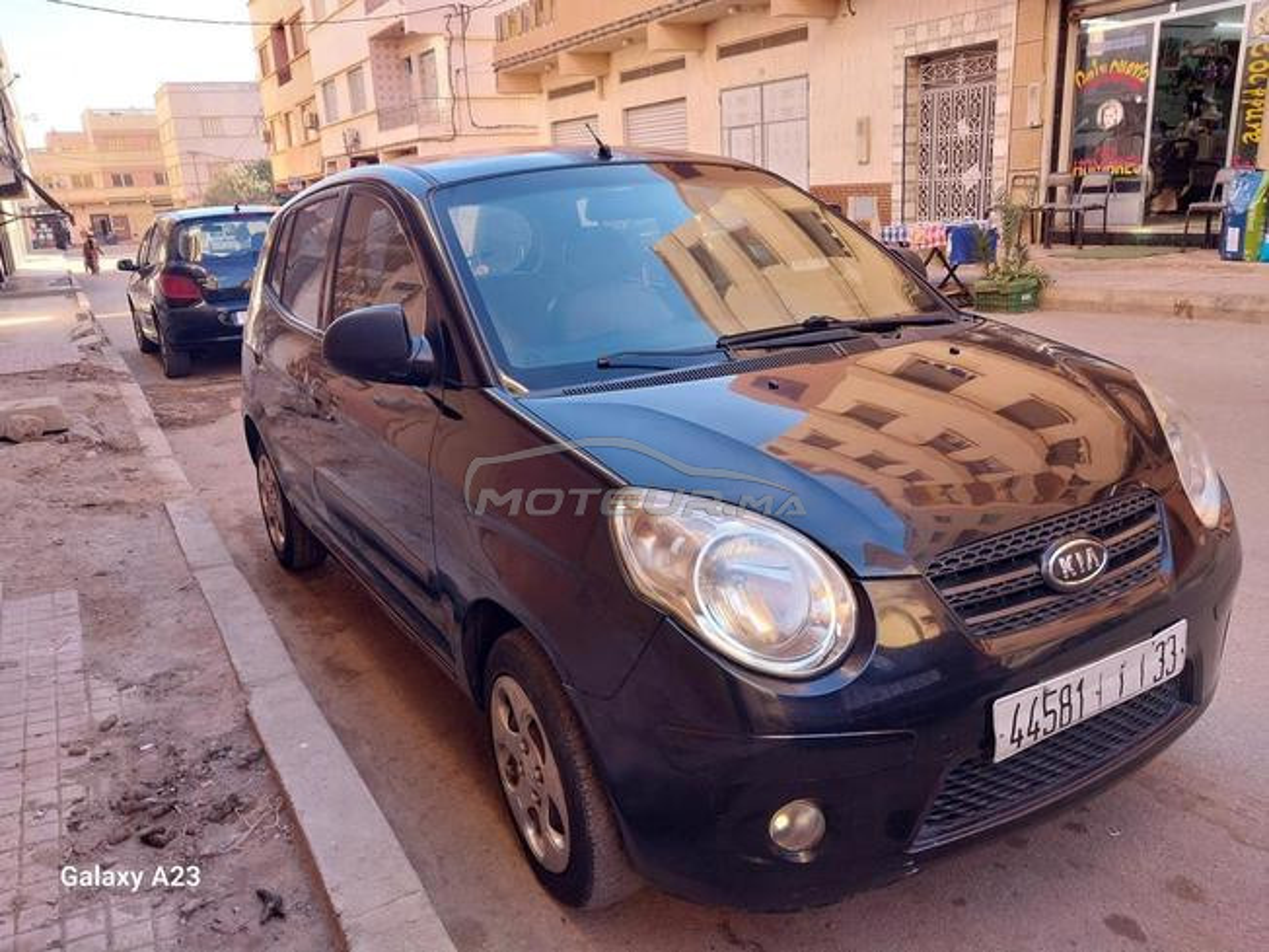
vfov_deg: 53.1
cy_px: 476
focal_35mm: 26
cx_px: 634
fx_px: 953
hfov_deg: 67.3
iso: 25
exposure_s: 1/50
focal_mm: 4
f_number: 1.8
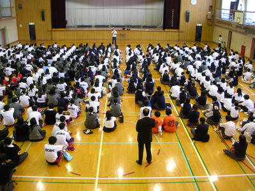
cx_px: 128
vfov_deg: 40.7
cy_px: 96
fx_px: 258
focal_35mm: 35
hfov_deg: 52.6
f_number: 2.8
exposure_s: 1/8
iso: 50
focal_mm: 5.8
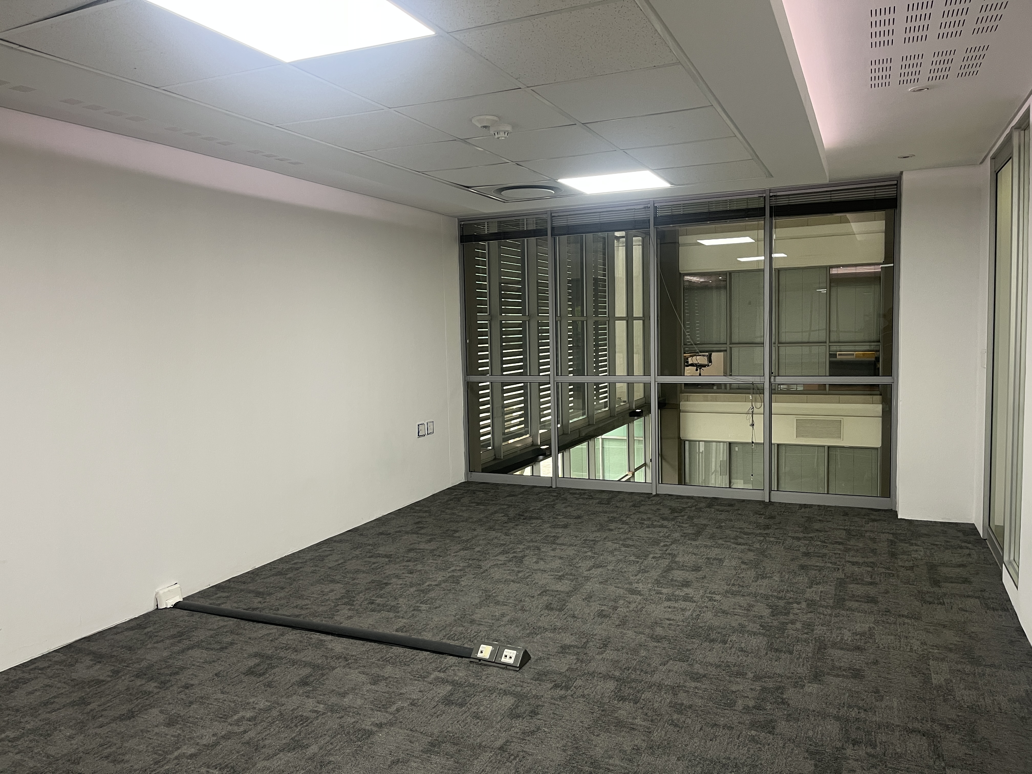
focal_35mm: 26
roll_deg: +0.3
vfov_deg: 53.1
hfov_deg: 67.3
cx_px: 516
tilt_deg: -6.4
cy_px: 387
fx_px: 775
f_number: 1.6
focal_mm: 5.1
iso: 80
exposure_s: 1/50
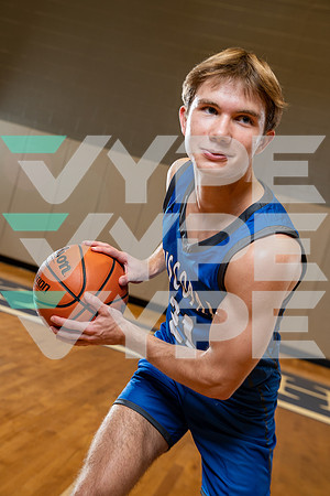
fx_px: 619
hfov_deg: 29.9
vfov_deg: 43.6
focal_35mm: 45
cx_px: 165
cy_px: 248
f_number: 4
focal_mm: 45
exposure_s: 1/125
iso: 400
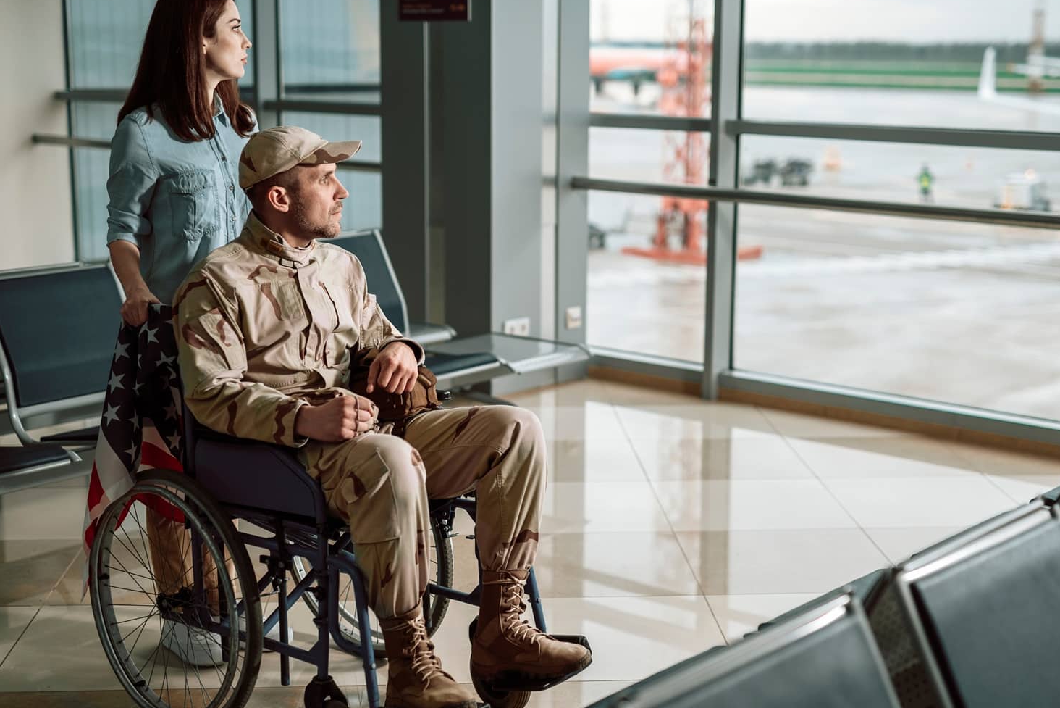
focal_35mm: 55
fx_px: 1620
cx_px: 569
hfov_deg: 36.2
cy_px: 367
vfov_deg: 24.6
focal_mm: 50
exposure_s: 1/125
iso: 100
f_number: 2
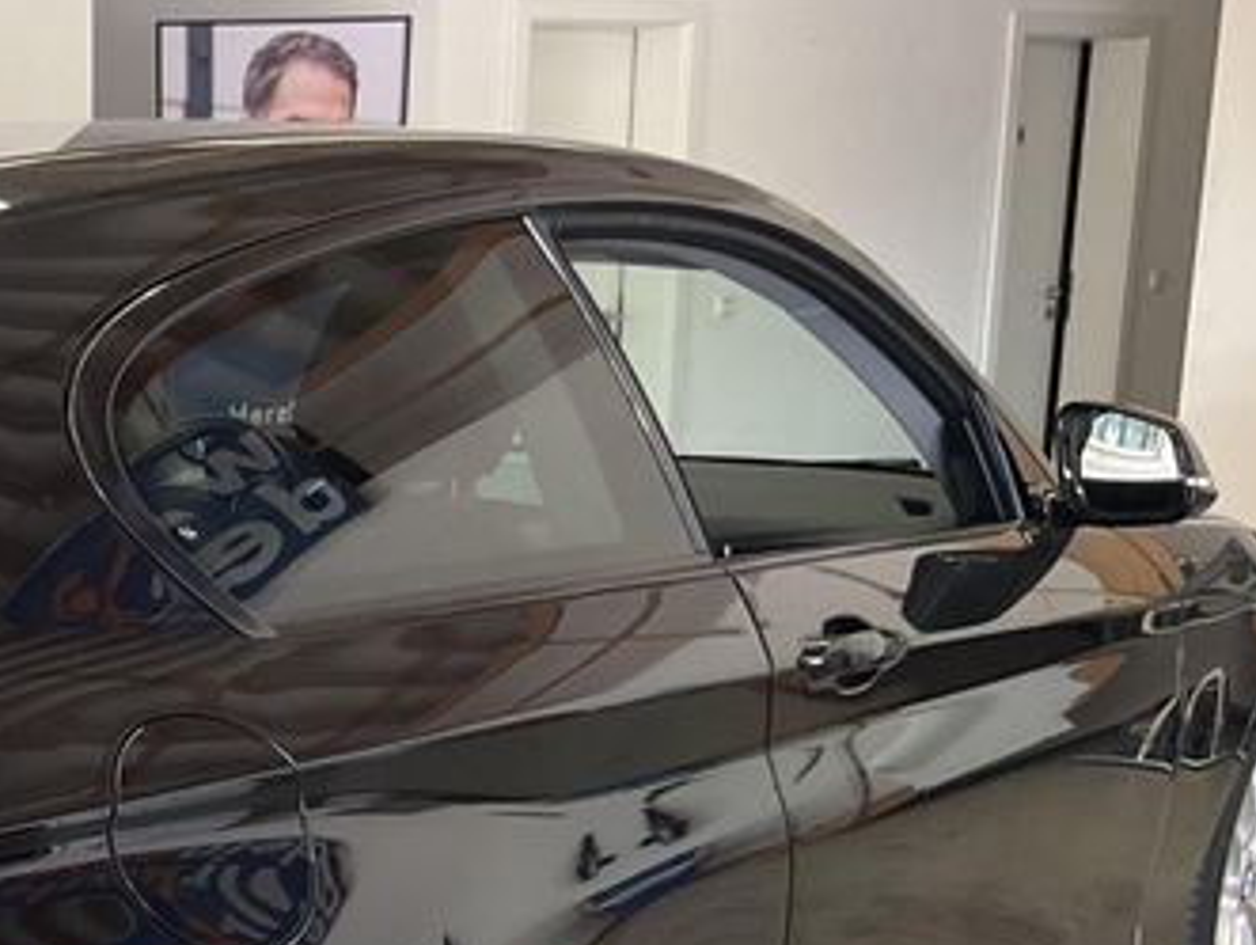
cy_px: 1044
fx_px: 2543
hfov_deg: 25.8
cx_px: -95
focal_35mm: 70
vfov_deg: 20.1
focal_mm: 3
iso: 80
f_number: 1.8
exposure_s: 1/60
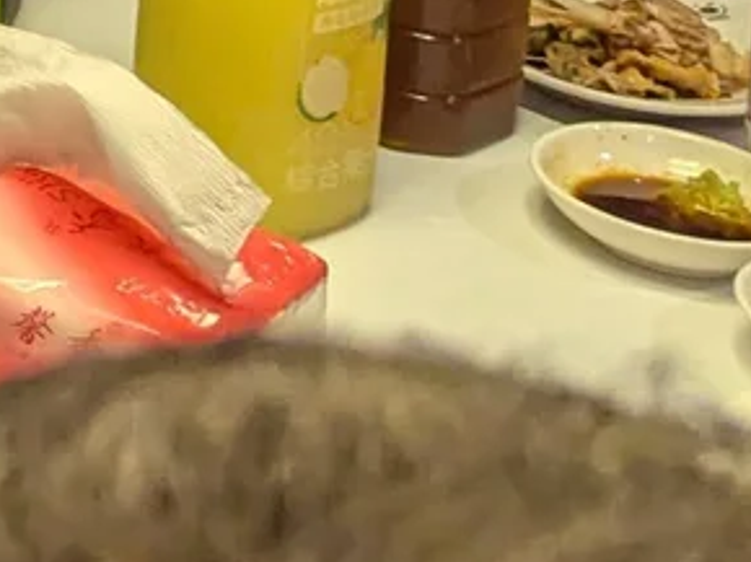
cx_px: -1310
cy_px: -1057
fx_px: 3598
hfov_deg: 9.8
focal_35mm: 166
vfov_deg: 7.9
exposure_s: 1/164
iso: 435
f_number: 1.85
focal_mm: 6.81
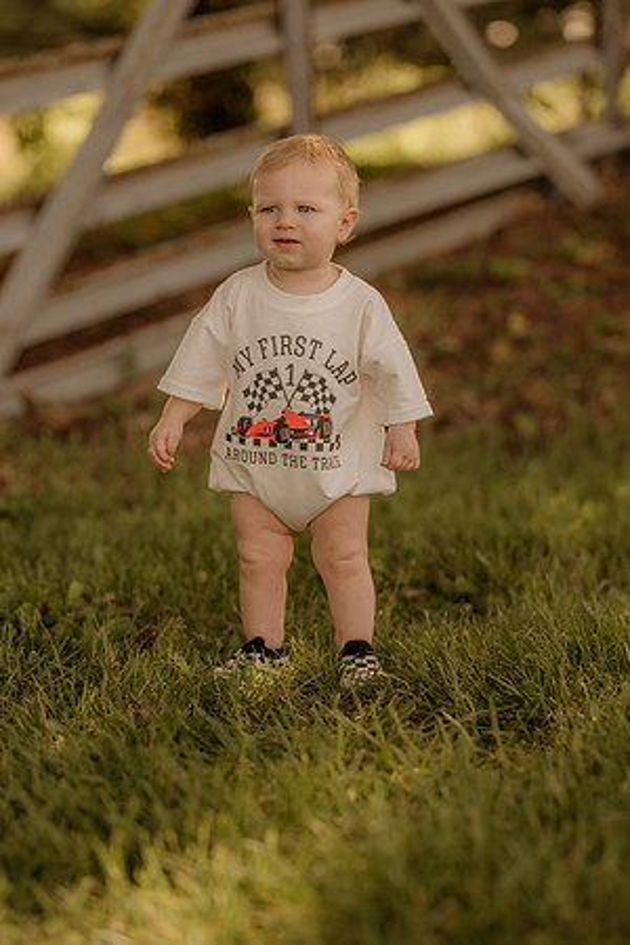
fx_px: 2231
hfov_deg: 16.1
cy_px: 472
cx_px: 315
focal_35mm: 85
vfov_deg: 23.9
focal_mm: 85
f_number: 2
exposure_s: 1/1250
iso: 250
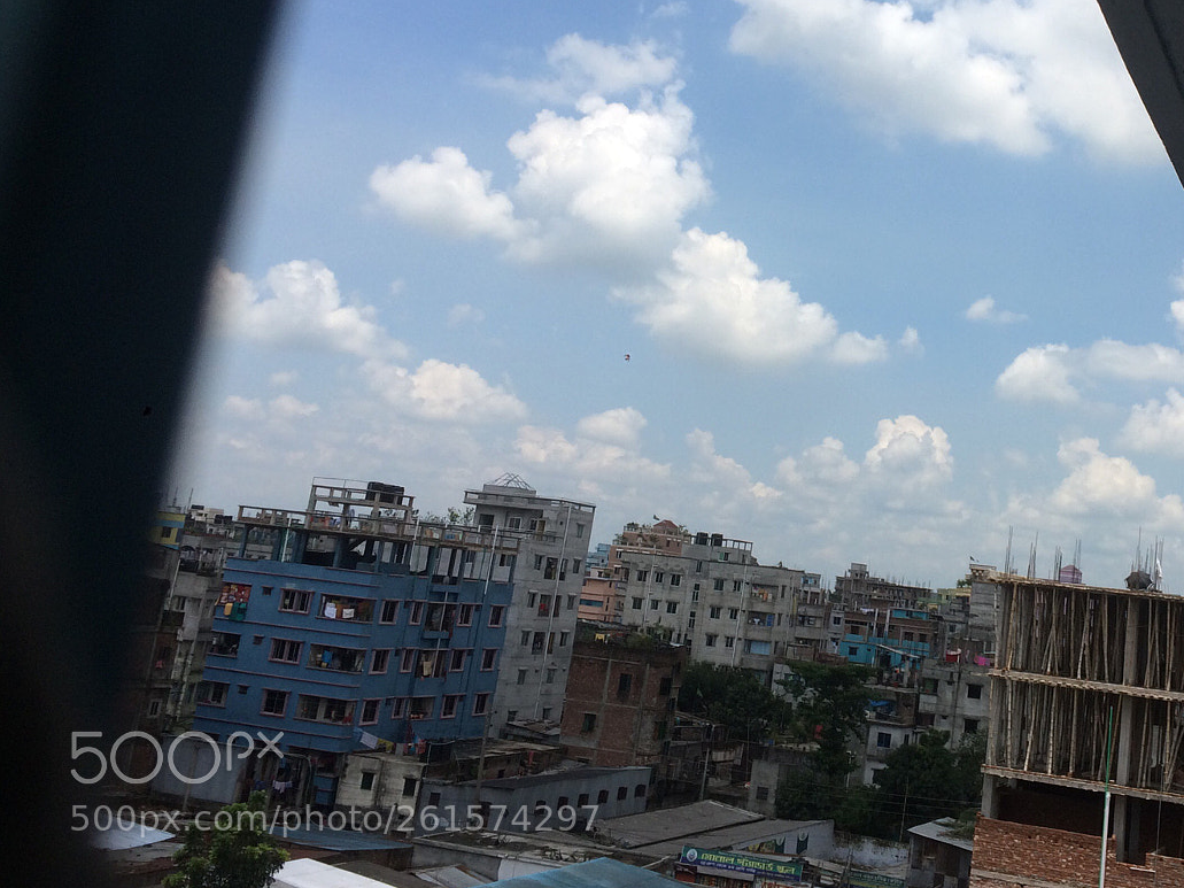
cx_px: 918
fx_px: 1539
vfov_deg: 31.6
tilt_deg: +10.4
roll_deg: -6.4
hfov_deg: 40.6
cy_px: 219
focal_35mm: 45
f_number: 2.2
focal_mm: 4.15
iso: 32
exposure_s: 1/2283
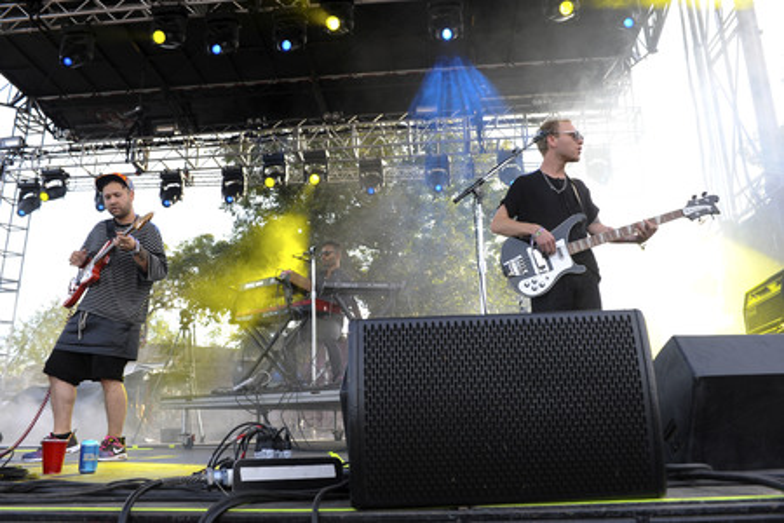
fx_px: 610
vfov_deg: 46.4
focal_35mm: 28
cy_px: 262
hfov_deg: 65.5
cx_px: 392
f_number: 4.5
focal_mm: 28
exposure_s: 1/500
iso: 1000
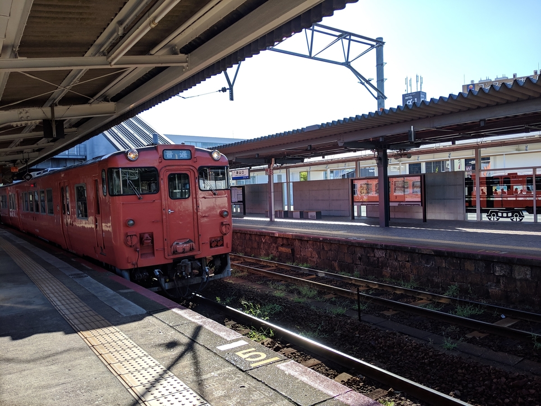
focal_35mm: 27
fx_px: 422
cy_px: 203
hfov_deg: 65.3
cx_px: 270
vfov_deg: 51.4
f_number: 1.8
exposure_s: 1/1565
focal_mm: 4.44
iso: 58
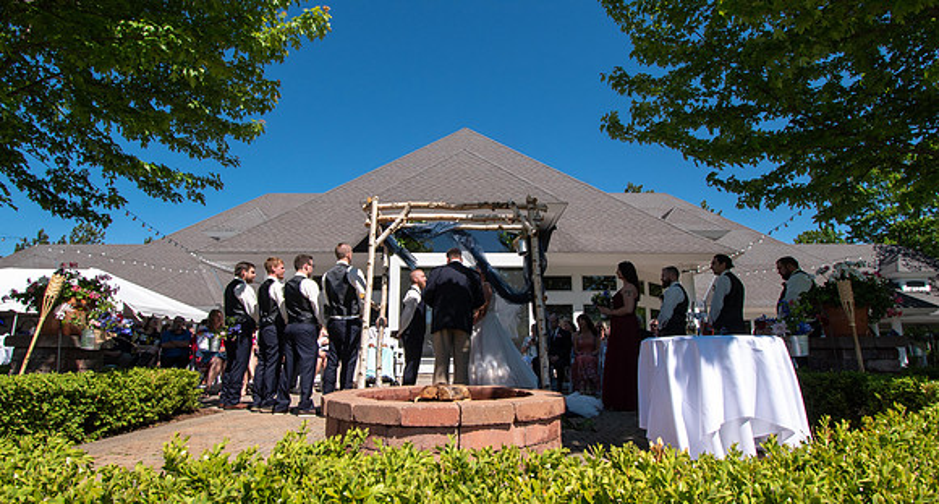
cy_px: 271
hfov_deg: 89.9
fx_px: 470
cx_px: 464
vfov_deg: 56.3
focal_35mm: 19
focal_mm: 10
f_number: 10
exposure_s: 1/400
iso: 200
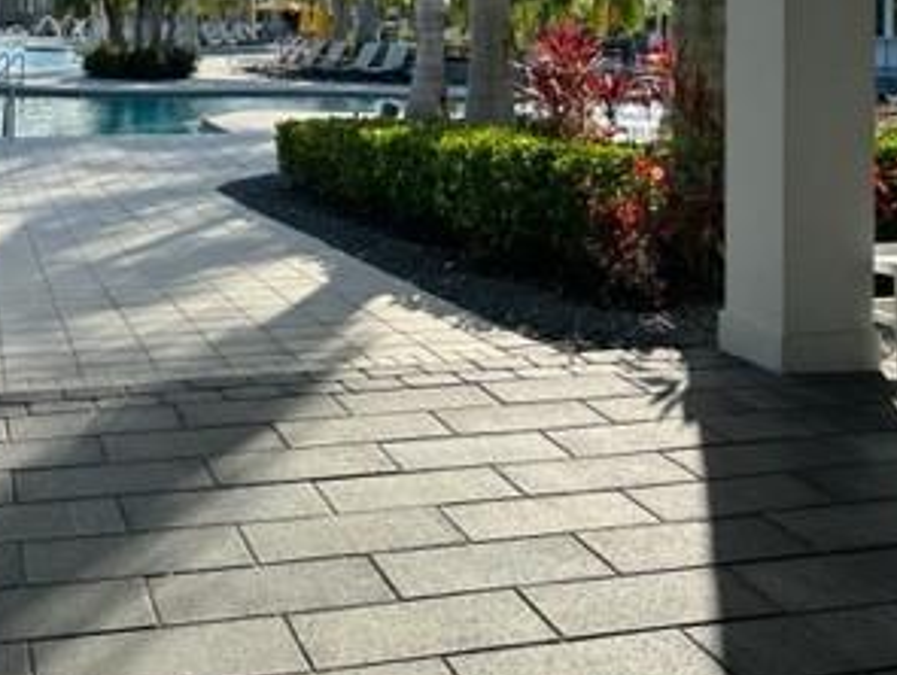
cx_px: 344
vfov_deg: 26.5
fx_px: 1349
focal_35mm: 52
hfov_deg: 36.6
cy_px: -9
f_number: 1.78
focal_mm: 6.86
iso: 80
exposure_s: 1/3472
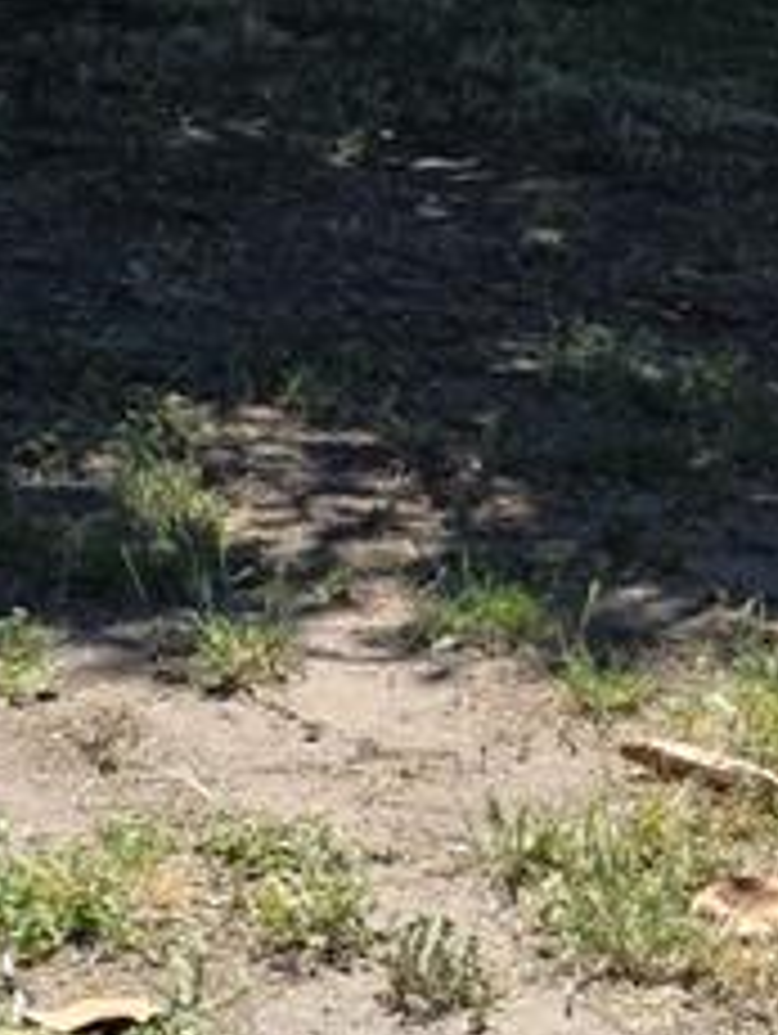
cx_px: 744
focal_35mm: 150
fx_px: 4487
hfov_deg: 9.8
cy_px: 702
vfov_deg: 13.1
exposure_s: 1/4237
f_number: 1.7
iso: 80
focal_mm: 6.3
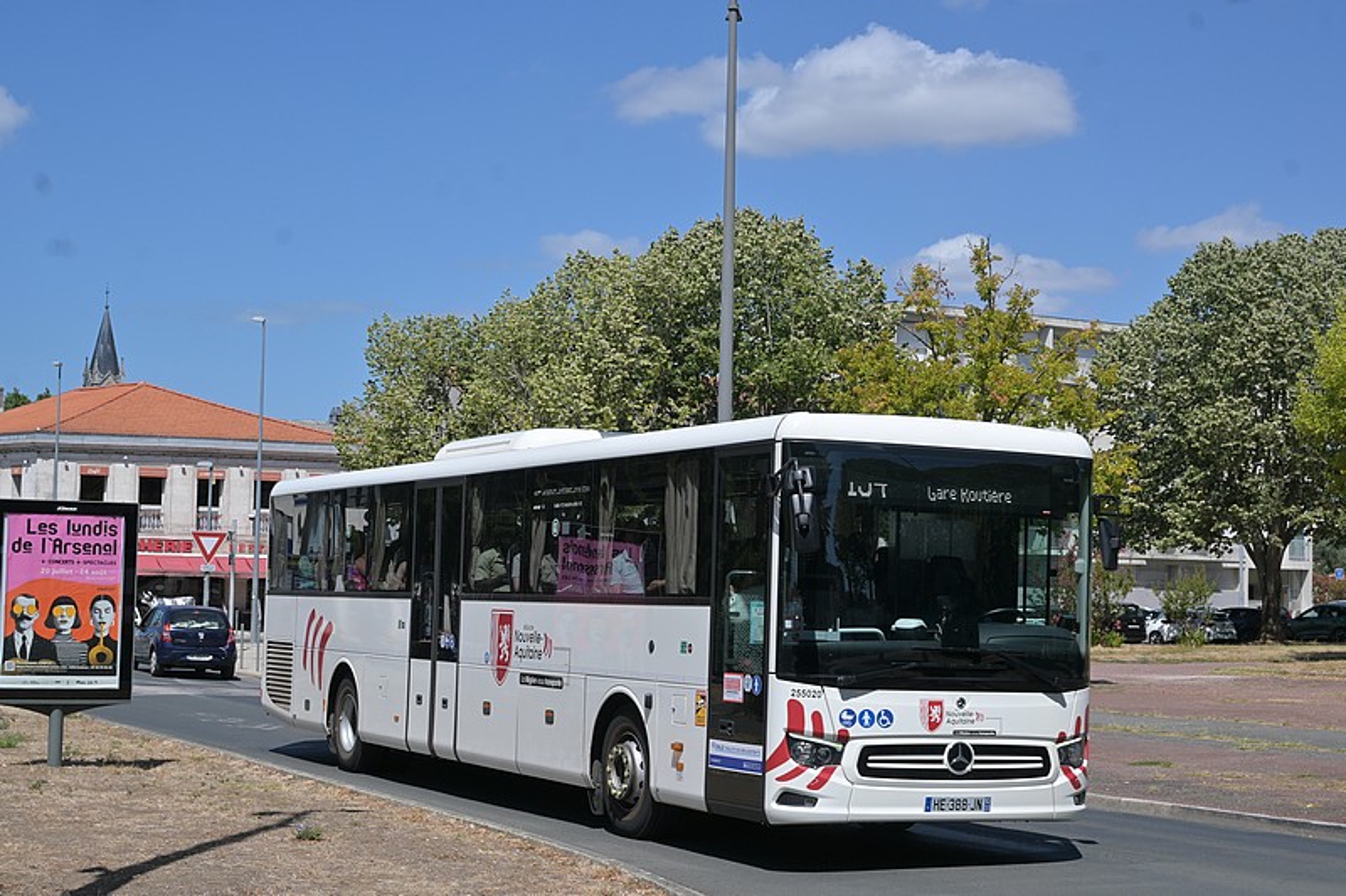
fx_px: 2243
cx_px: 673
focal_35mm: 60
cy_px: 448
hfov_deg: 33.4
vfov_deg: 22.6
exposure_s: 1/500
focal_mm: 40
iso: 100
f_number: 8
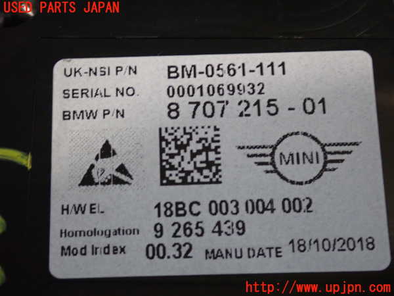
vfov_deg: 18.0
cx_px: 197
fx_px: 933
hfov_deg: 23.8
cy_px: 148
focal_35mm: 82
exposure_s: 1/50
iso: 800
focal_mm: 14.62
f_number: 4.3
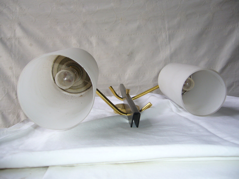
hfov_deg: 52.6
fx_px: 242
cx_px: 120
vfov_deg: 40.7
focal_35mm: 35
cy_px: 90
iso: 80
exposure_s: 1/60
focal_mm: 5.8
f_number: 2.8
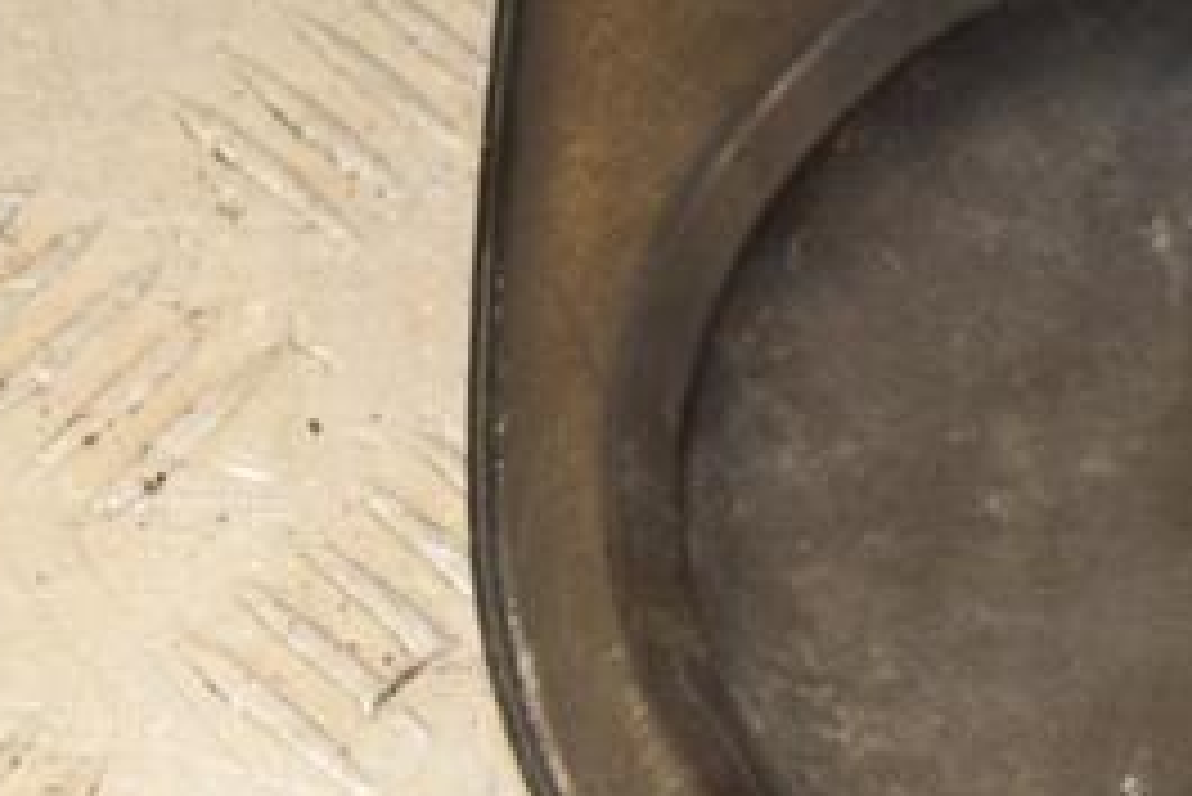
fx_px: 6526
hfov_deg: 10.3
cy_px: 450
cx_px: 1277
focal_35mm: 197
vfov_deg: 7.0
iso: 800
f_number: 5.3
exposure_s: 1/200
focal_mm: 58
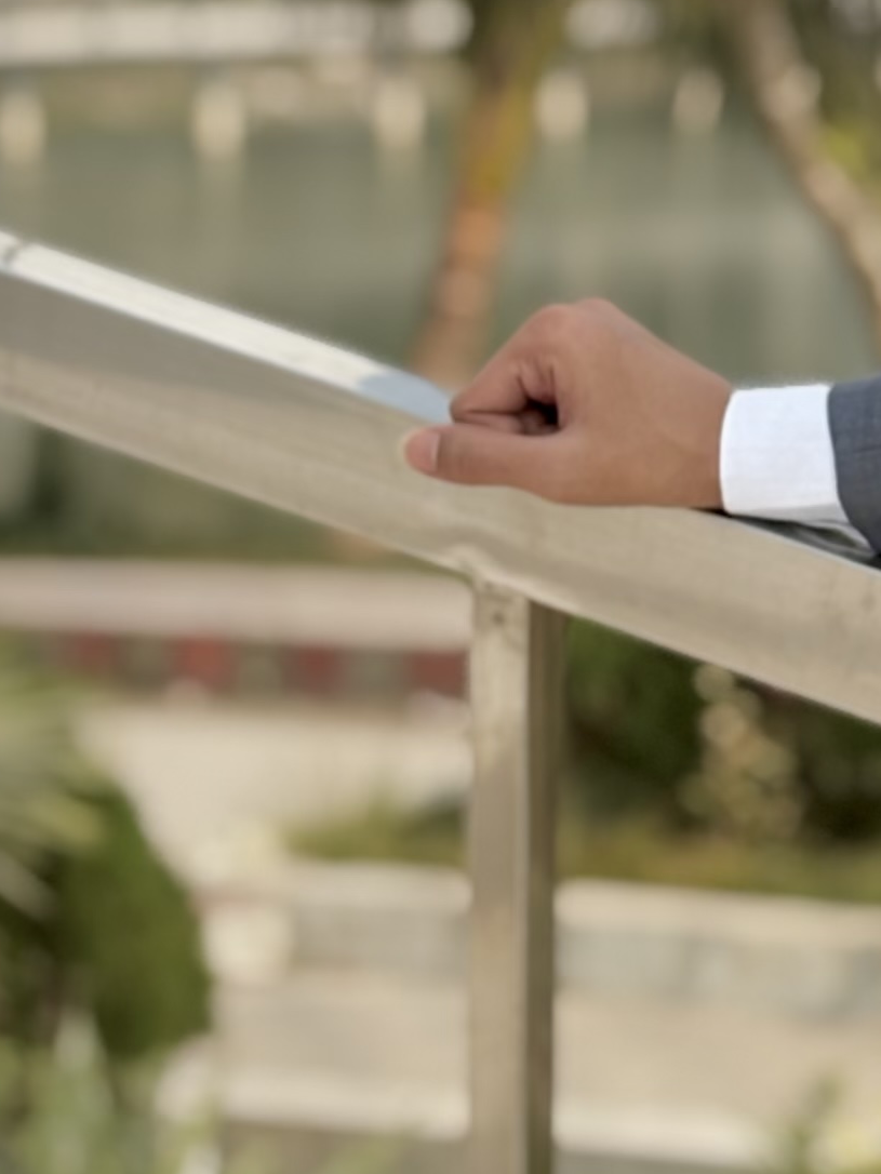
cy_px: -27
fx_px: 6547
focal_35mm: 193
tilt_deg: -1.0
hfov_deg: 7.5
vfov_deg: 10.2
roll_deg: +0.0
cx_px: 1623
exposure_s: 1/4065
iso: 50
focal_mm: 5.96
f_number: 1.6
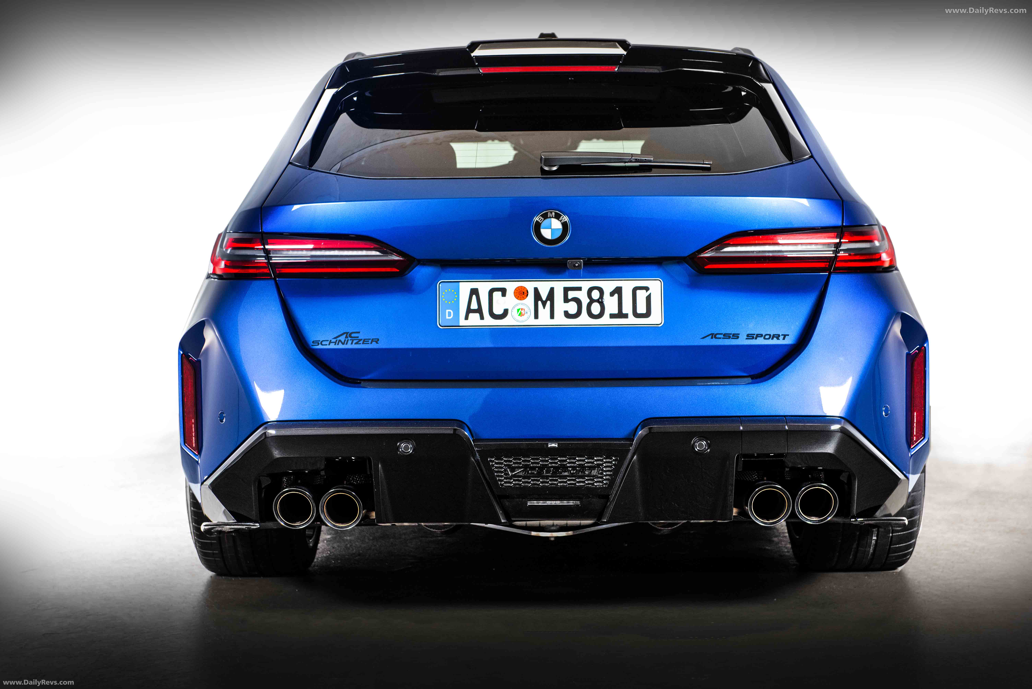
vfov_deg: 20.6
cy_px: 344
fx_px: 1893
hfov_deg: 30.5
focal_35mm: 66
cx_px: 516
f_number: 5.6
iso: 500
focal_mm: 66
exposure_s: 1/160
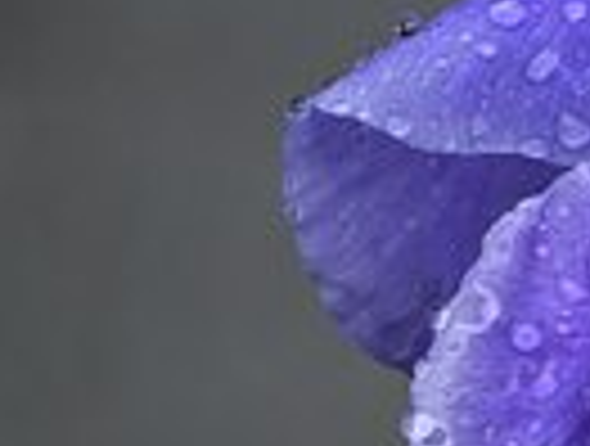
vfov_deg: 2.5
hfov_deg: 3.4
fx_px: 10050
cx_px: 914
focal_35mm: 588
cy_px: 214
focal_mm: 105
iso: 200
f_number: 8
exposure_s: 1/100
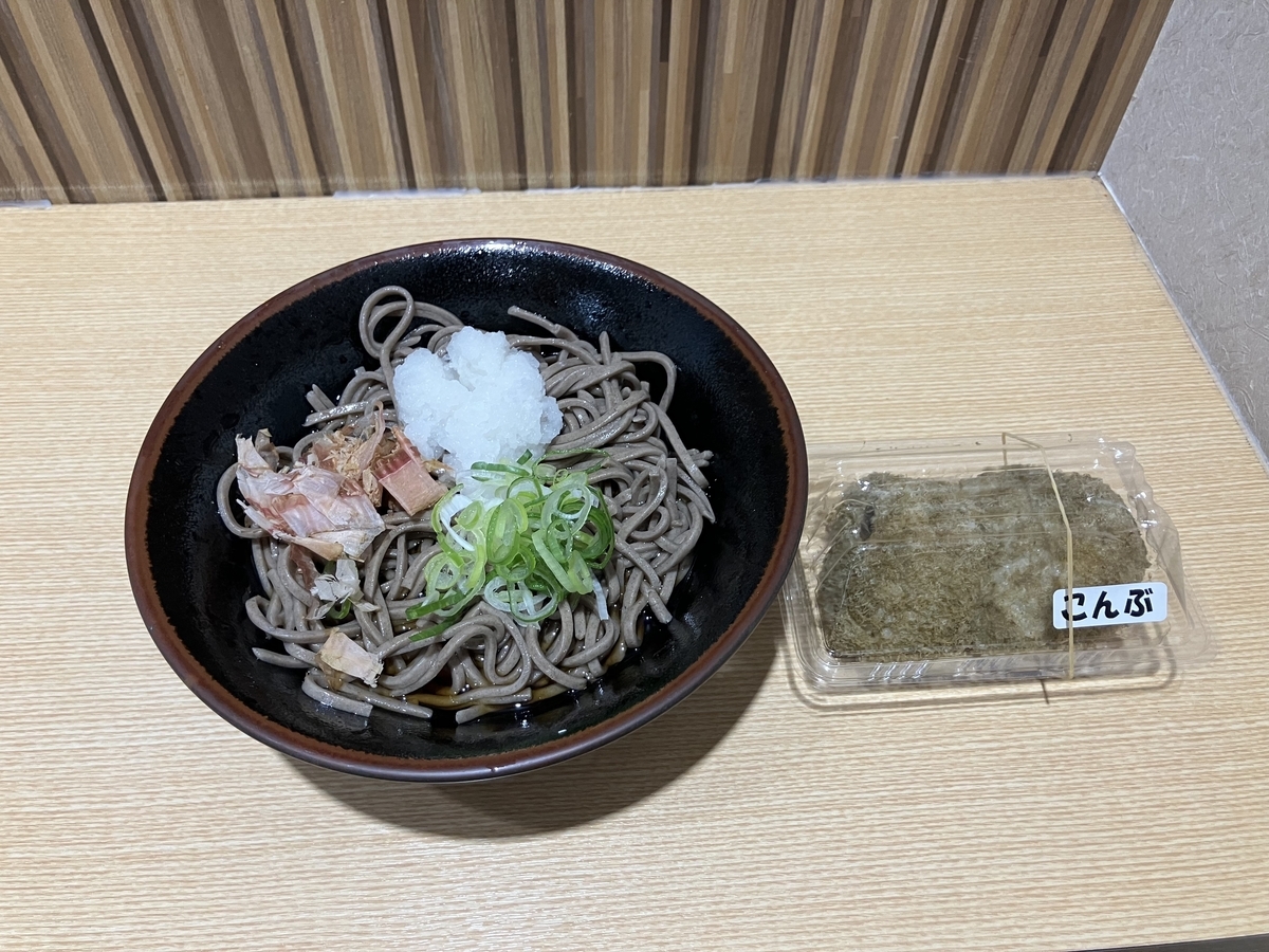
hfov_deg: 63.4
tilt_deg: -53.9
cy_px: 476
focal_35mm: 28
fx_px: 1026
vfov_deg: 49.7
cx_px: 634
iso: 80
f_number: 1.8
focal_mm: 3.99
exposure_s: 1/71
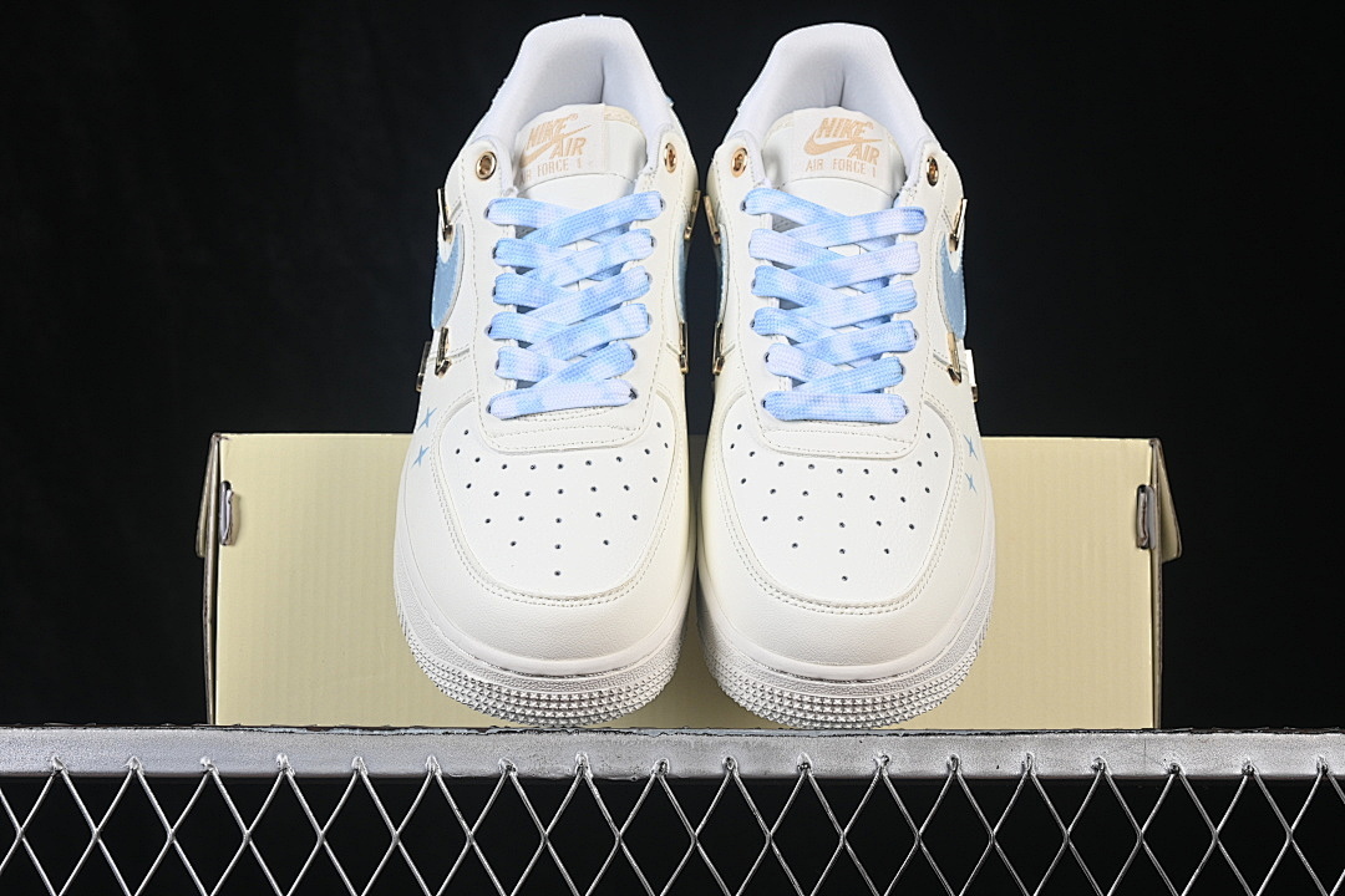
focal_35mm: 75
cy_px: 448
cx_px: 672
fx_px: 2802
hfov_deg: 27.0
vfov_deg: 18.2
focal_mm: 50
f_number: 8
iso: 160
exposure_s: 1/80
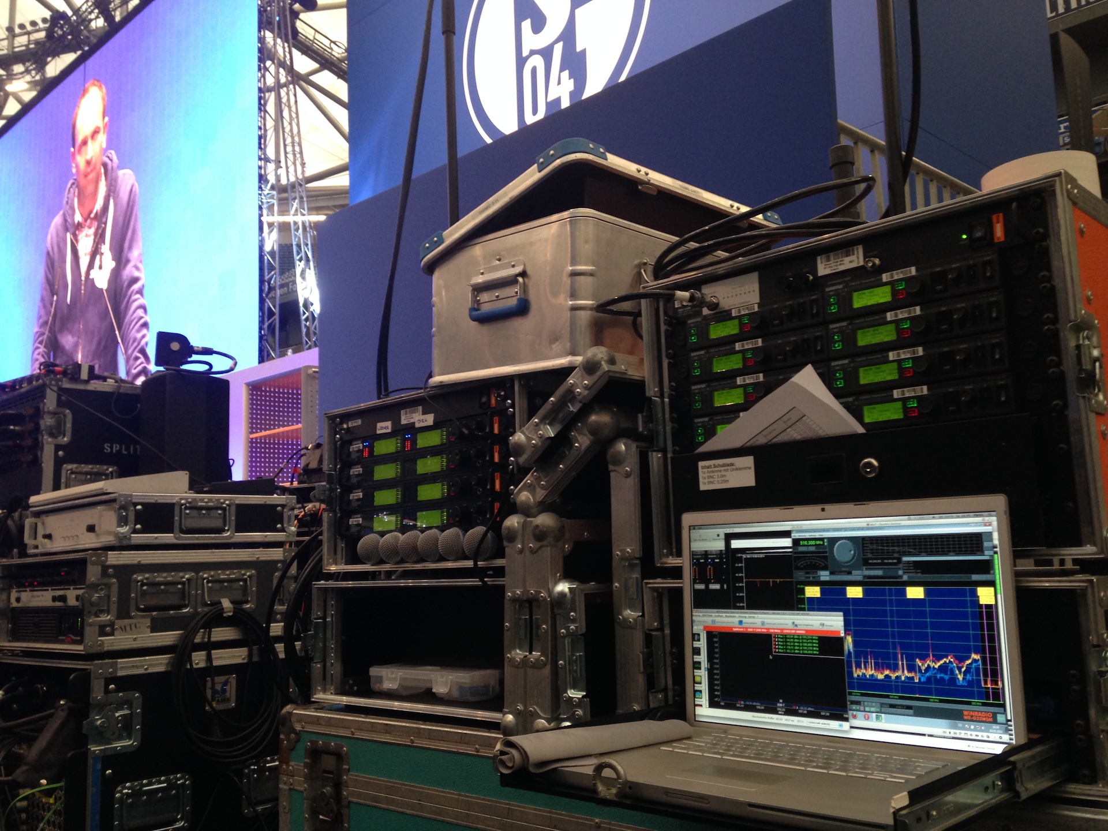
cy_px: 416
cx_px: 554
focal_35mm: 33
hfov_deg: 55.4
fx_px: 1056
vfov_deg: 42.9
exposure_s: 1/20
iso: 125
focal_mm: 4.12
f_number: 2.4
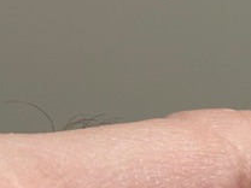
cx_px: 597
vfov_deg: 5.0
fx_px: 2146
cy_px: 207
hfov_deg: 6.4
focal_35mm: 296
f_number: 1.78
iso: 80
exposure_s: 1/115
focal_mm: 6.86
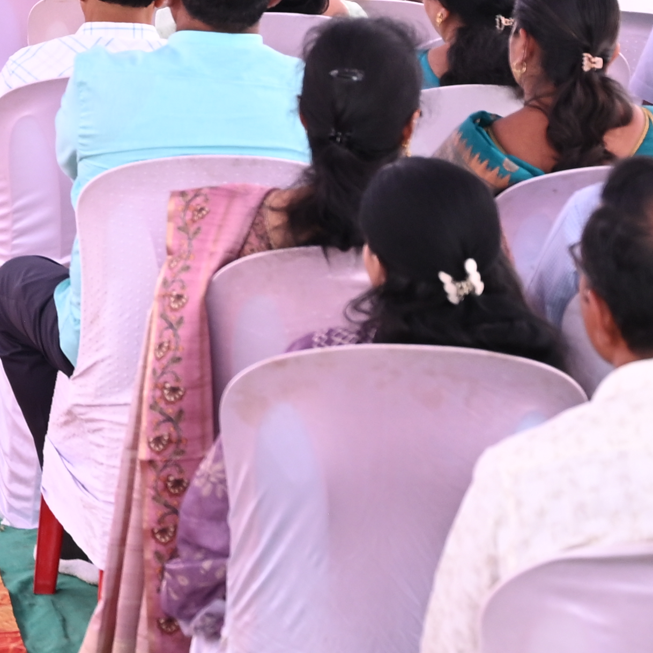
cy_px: -211
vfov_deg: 8.2
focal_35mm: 211
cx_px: -436
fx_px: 4503
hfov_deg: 8.1
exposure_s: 1/125
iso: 500
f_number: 5.6
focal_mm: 50
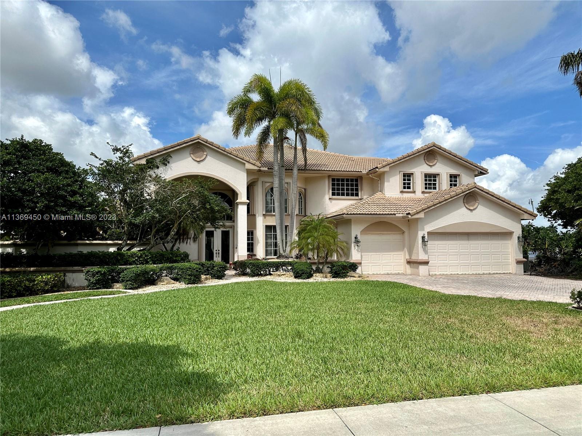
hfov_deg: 71.6
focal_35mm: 24
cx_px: 291
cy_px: 218
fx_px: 404
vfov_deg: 56.8
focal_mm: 6.86
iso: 80
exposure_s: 1/5848
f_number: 1.78
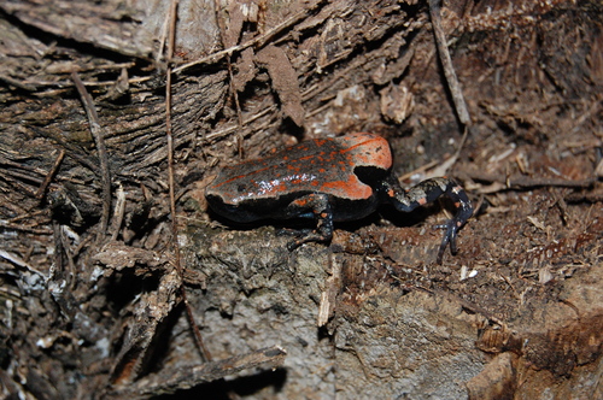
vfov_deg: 16.5
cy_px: 200
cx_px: 302
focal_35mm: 82
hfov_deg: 24.6
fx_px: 1380
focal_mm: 55
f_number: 10
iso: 1600
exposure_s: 1/125
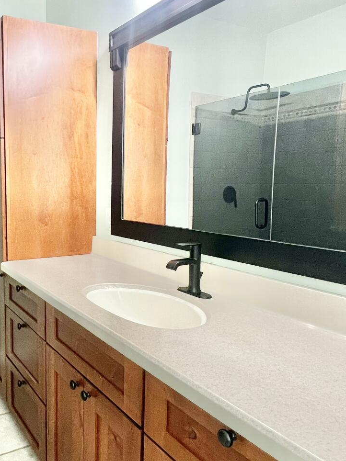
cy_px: 231
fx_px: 360
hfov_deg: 47.1
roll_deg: +0.4
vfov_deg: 65.3
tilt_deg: -6.3
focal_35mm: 27
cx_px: 46
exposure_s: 1/60
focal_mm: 1.57
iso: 200
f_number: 1.8
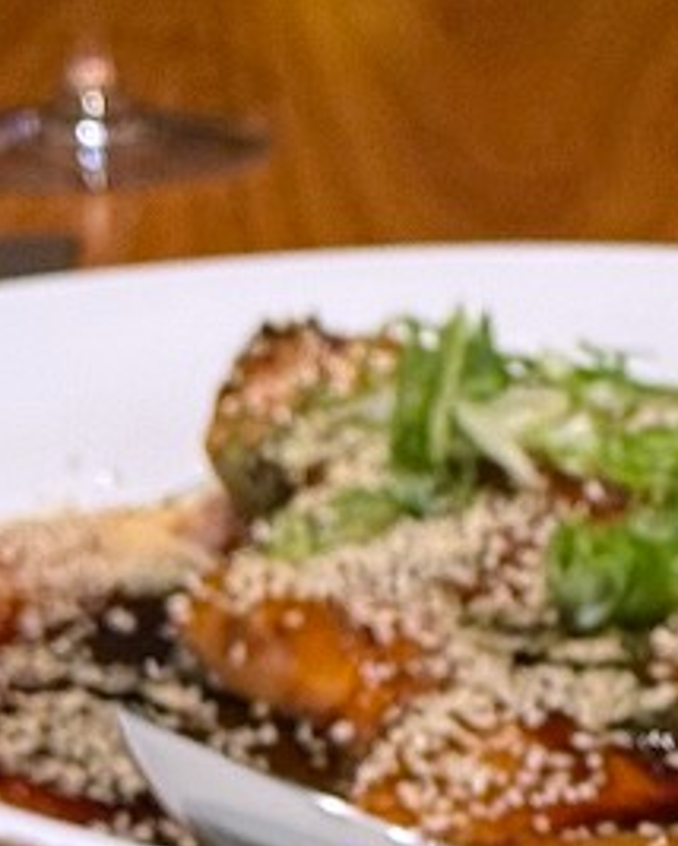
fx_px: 5863
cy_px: 737
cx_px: 840
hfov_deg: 6.6
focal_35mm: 234
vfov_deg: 8.2
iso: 200
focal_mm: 6.76
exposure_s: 1/50
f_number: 1.78
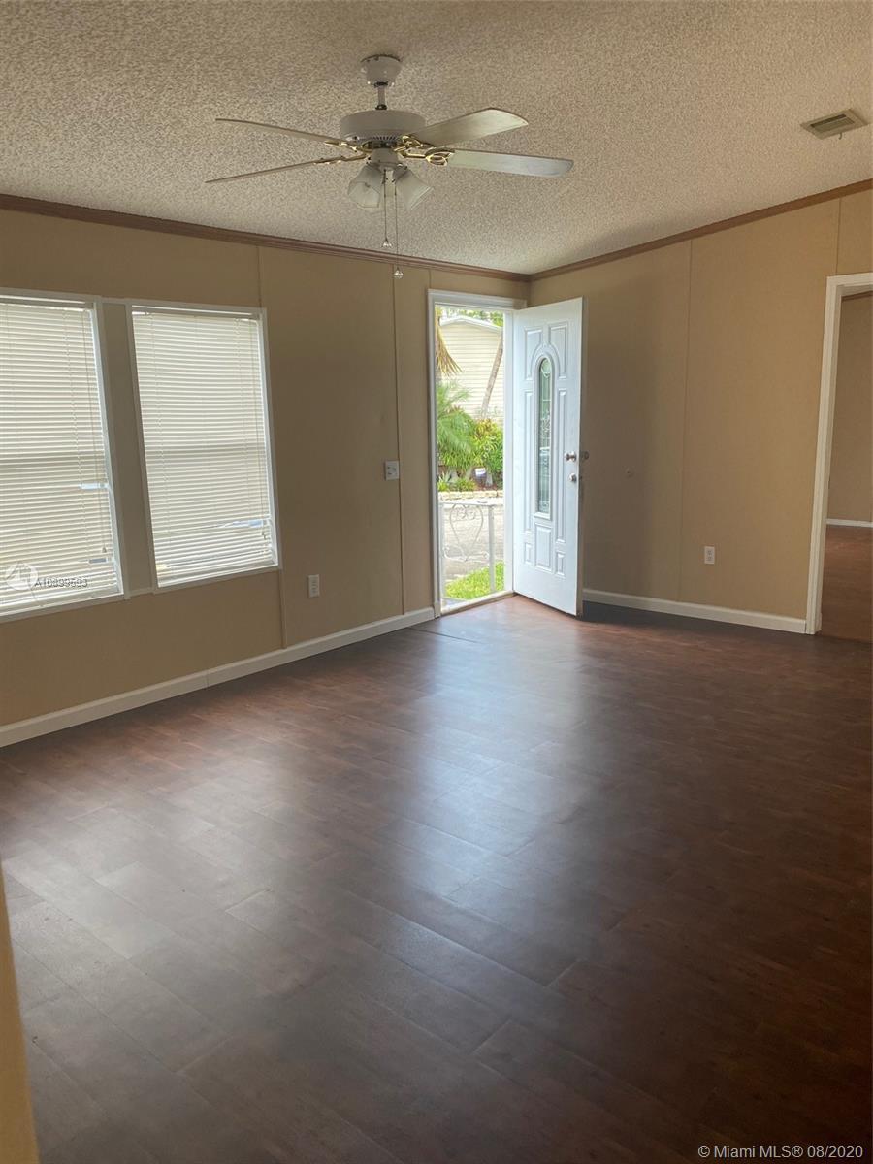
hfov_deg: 53.1
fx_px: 874
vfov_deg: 67.3
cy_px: 582
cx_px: 436
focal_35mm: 26
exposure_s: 1/121
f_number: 1.8
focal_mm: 4.25
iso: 100
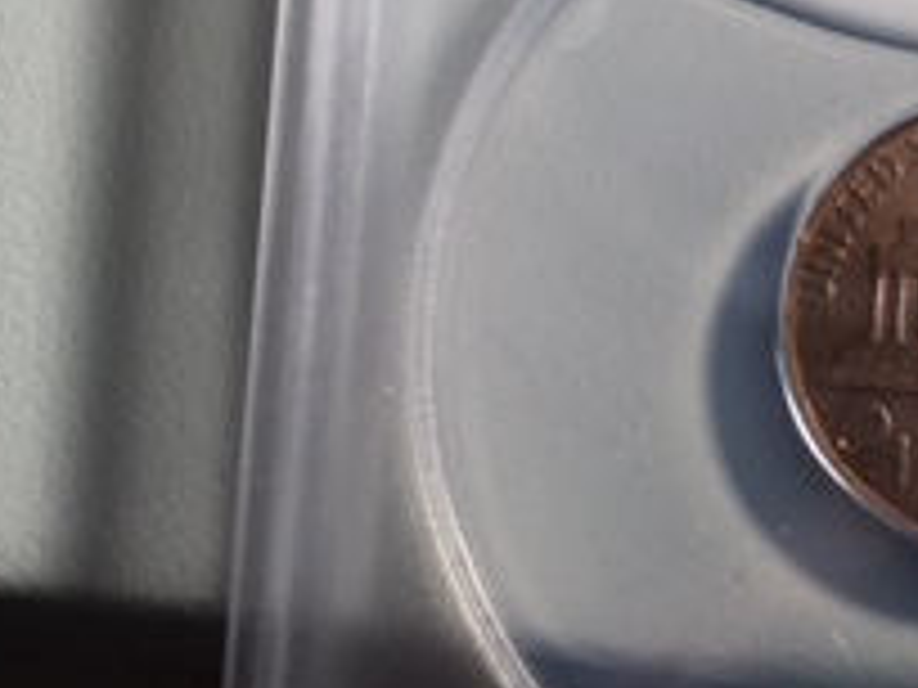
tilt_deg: -71.3
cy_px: 27
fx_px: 2413
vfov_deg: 16.0
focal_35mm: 91
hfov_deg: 20.6
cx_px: 976
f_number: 2.2
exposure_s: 1/120
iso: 32
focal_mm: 4.15
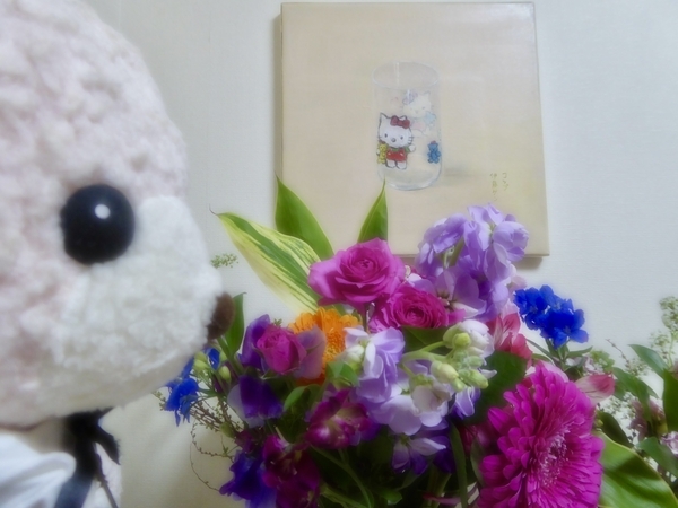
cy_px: 254
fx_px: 470
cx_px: 339
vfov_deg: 56.8
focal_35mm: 24
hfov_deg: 71.6
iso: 400
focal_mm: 4.3
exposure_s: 1/40
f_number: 3.3
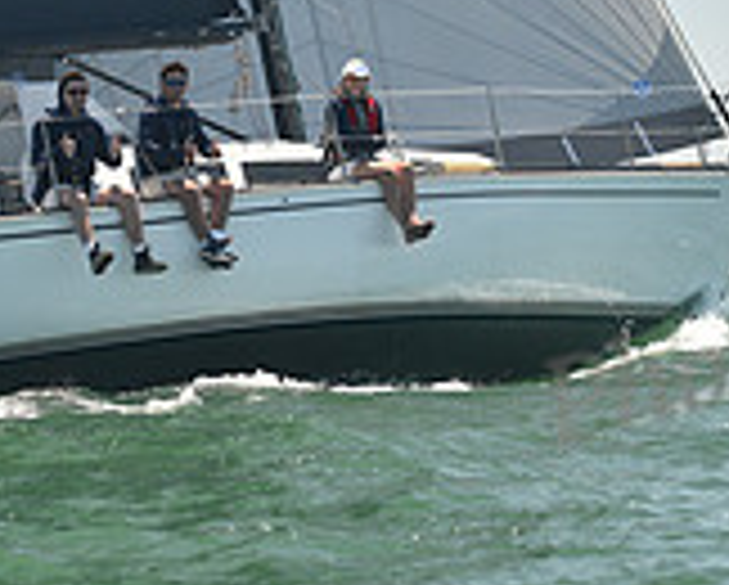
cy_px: 160
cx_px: 315
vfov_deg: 5.4
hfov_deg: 6.8
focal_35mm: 285
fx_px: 6156
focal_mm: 85
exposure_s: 1/800
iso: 250
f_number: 4
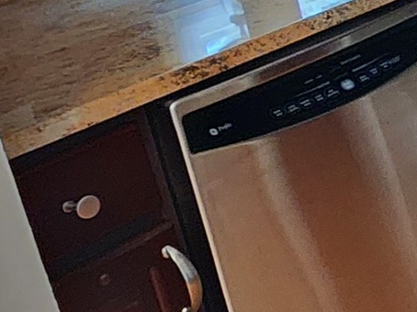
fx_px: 1060
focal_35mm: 88
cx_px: 1157
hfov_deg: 12.6
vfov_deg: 16.3
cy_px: -20
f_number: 2.2
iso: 400
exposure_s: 1/60
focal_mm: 2.2
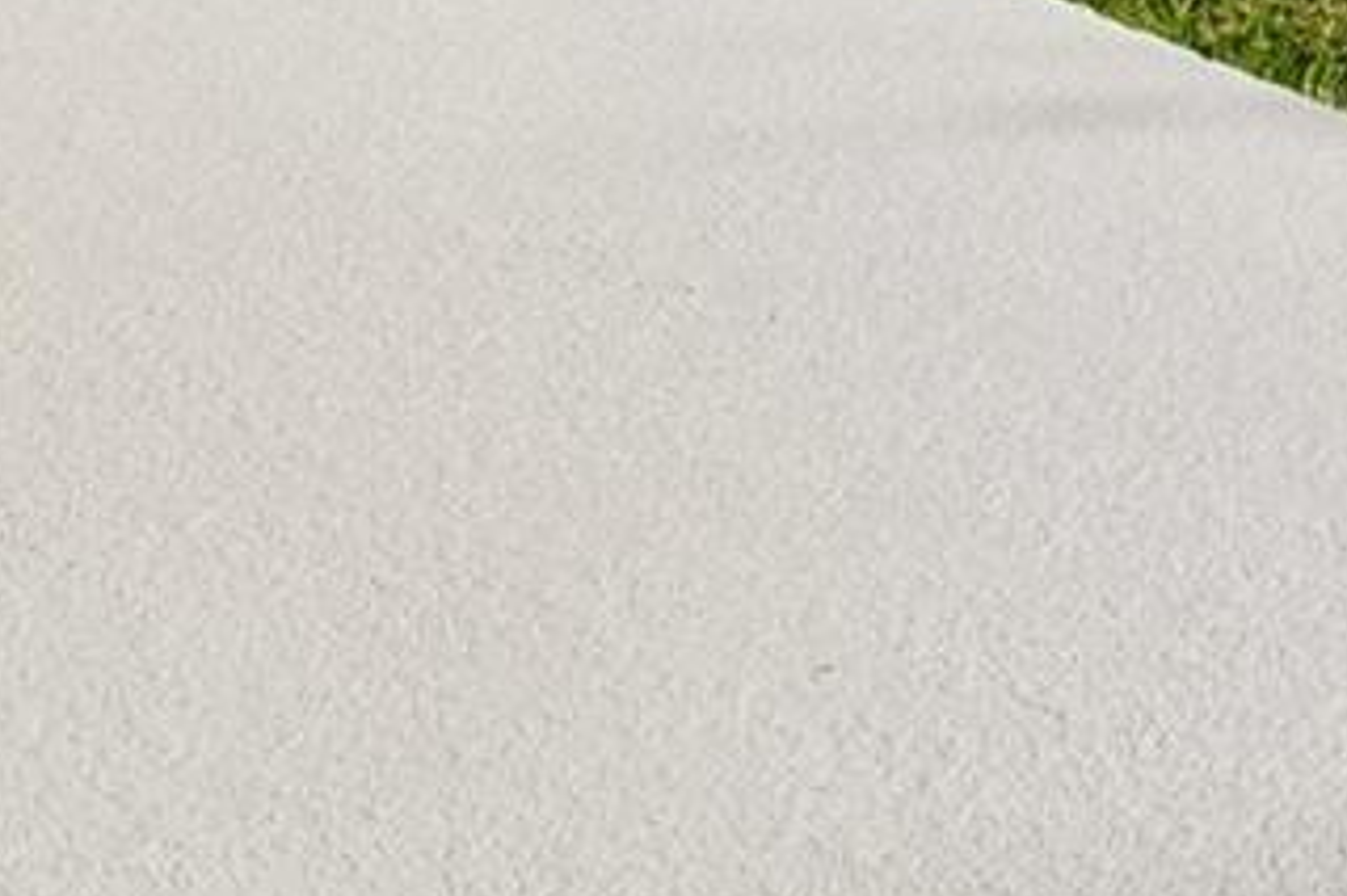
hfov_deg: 22.9
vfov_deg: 13.7
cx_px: 1919
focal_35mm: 75
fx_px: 2805
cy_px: -1178
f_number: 7.1
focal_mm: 10
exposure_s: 1/250
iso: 100
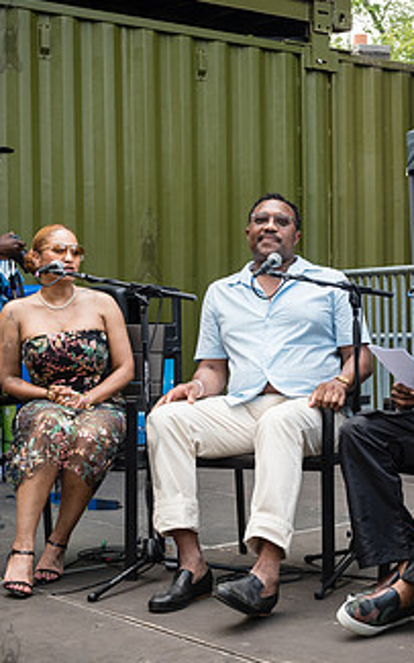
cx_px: 368
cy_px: 331
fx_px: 1264
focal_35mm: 70
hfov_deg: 18.3
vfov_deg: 29.4
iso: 1000
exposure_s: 1/500
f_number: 4.5
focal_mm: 35
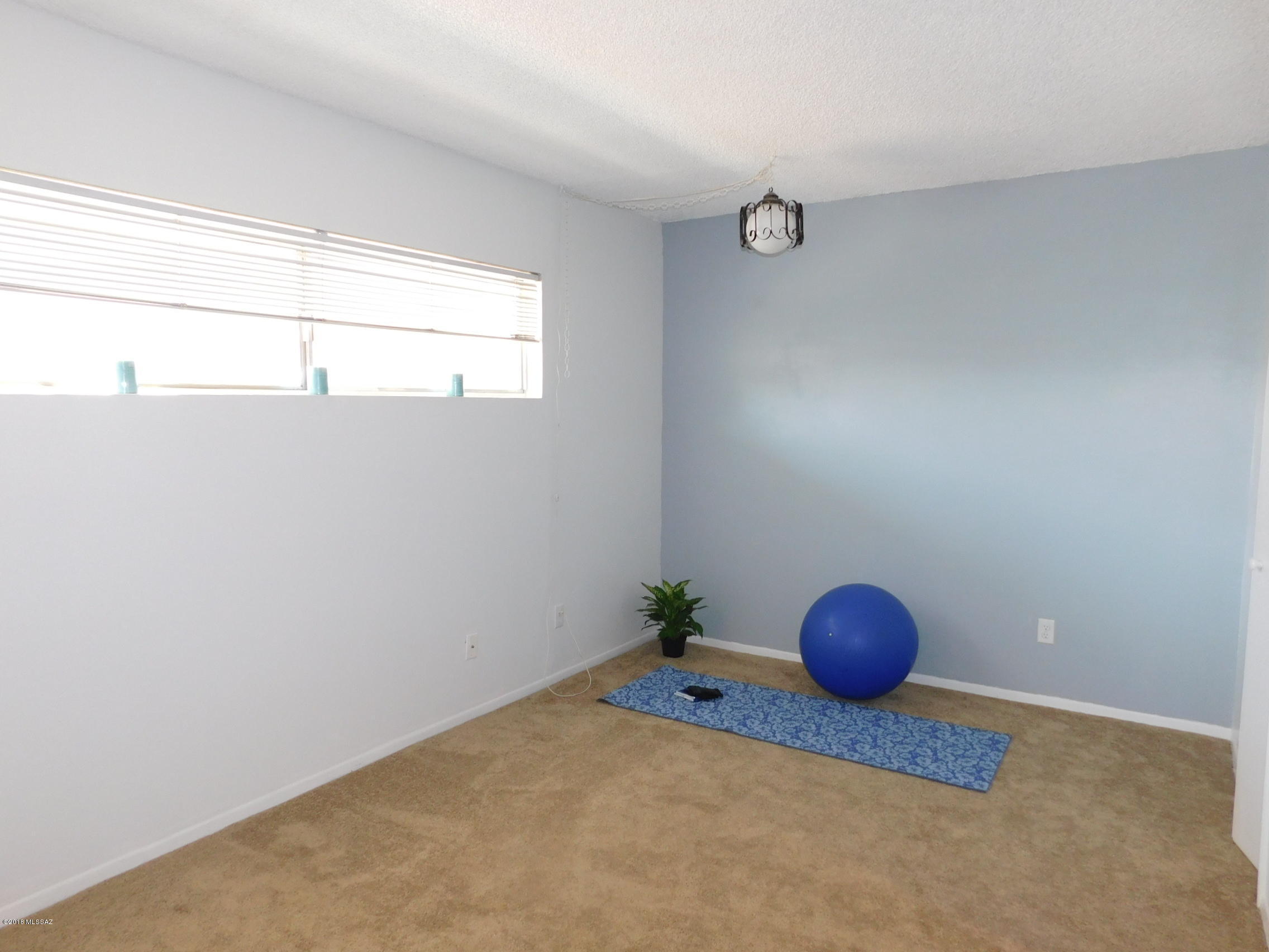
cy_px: 476
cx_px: 634
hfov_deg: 73.9
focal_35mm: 23
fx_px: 843
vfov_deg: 58.9
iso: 200
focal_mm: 4
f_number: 3
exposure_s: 1/30
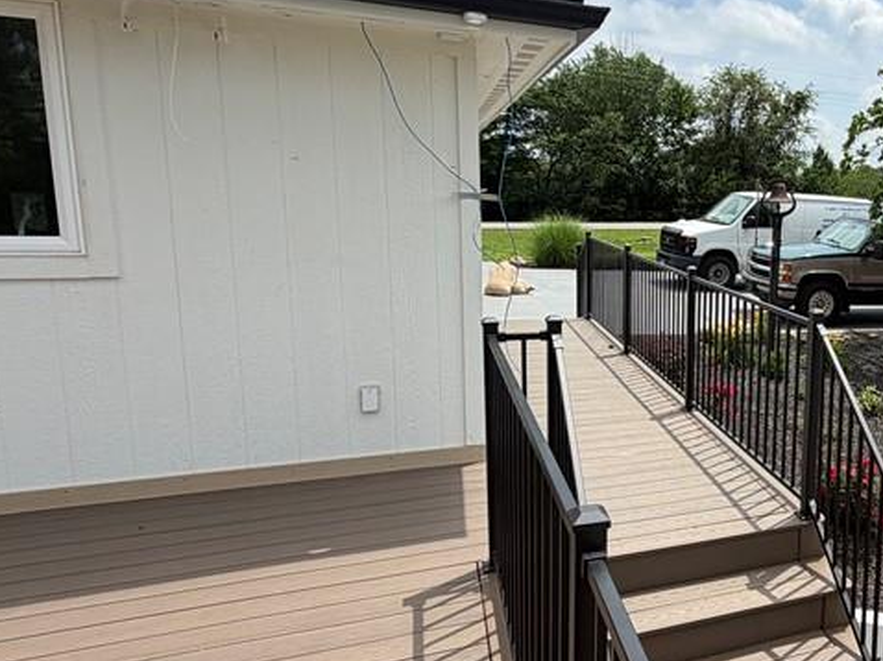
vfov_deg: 46.7
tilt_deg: -8.9
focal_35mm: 30
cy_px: 312
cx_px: 818
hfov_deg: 51.8
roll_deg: -0.4
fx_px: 765
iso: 20
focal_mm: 2.22
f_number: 2.2
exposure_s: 1/1068
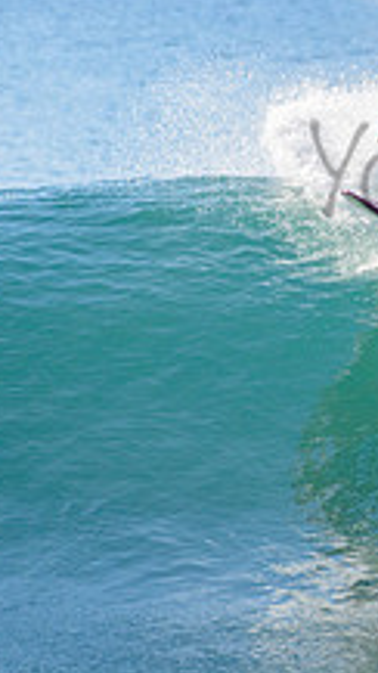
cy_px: 141
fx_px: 30660
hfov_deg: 0.7
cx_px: 629
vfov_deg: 1.3
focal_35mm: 1720
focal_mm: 500
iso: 220
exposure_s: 1/2000
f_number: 5.6
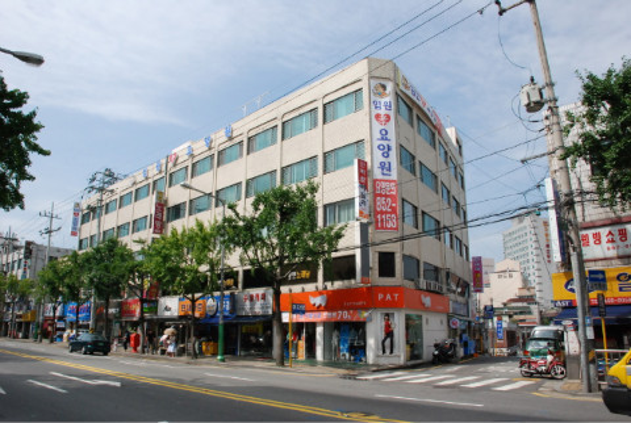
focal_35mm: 27
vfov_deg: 48.1
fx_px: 474
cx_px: 316
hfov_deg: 67.3
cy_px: 212
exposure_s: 1/640
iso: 1000
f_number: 13
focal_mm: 18
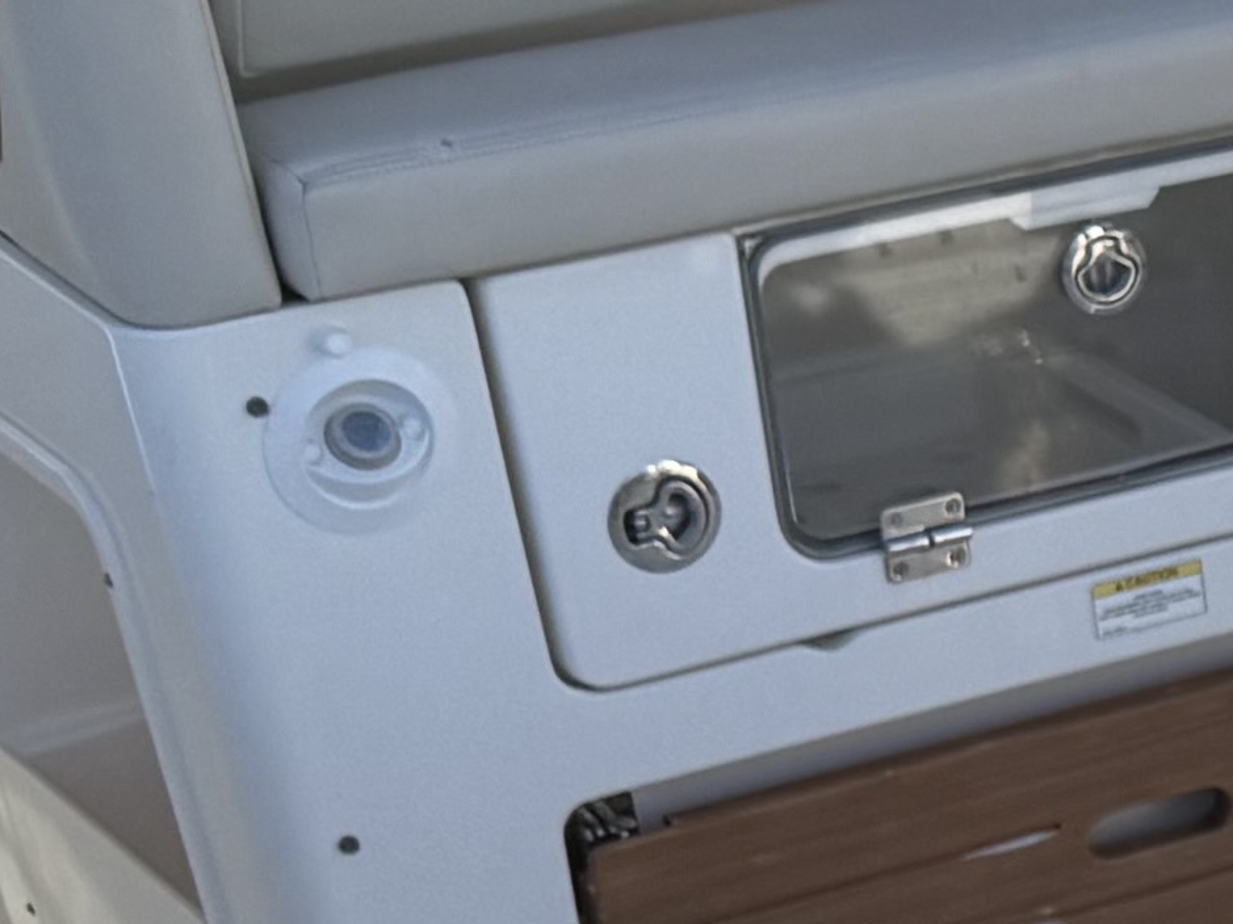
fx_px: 5200
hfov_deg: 11.6
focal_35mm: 146
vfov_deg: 9.8
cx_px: 2780
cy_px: 1517
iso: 80
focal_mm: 6.76
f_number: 1.78
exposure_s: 1/3425
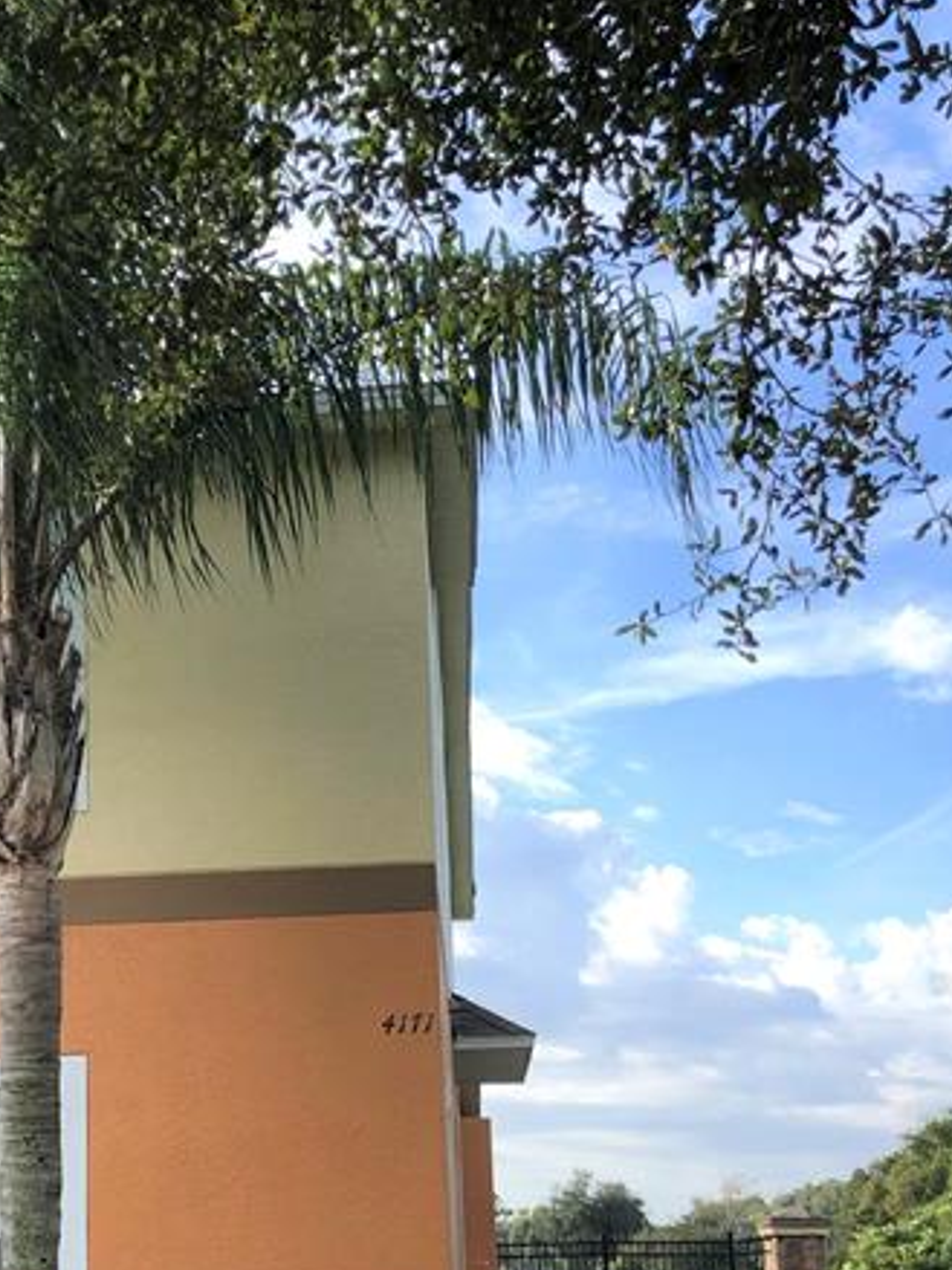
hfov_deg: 29.2
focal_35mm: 49
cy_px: 984
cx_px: 230
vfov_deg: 37.7
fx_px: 1798
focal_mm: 4
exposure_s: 1/1104
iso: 20
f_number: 1.8
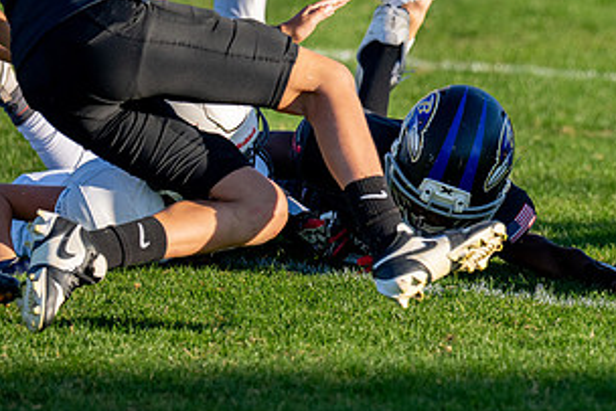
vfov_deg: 2.7
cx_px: 731
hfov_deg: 4.0
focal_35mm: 510
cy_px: 210
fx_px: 8730
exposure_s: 1/2500
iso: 200
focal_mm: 185
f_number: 2.8
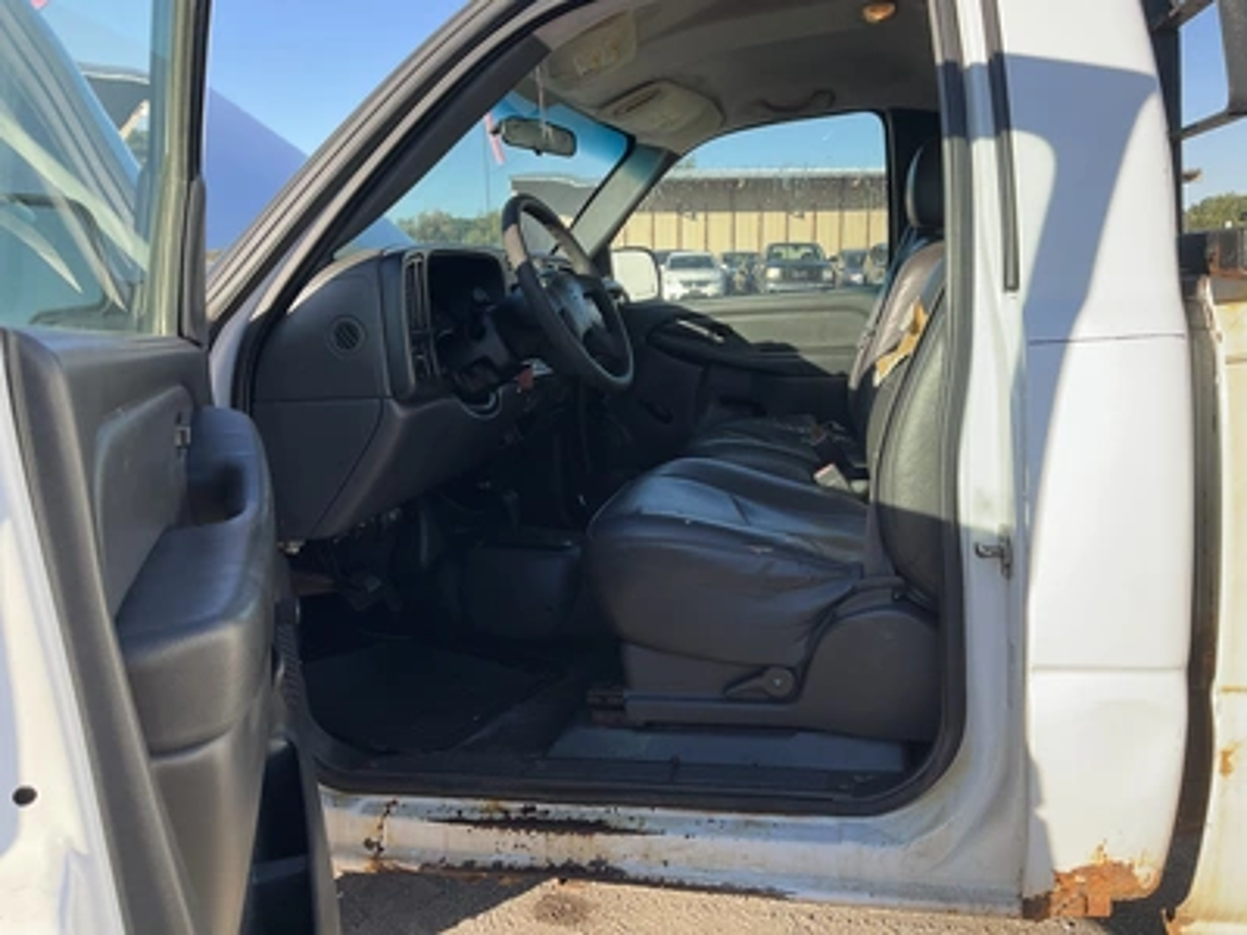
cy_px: 468
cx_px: 624
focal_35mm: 29
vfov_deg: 48.2
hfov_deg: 61.7
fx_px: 1045
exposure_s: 1/574
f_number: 1.8
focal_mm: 3
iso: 25
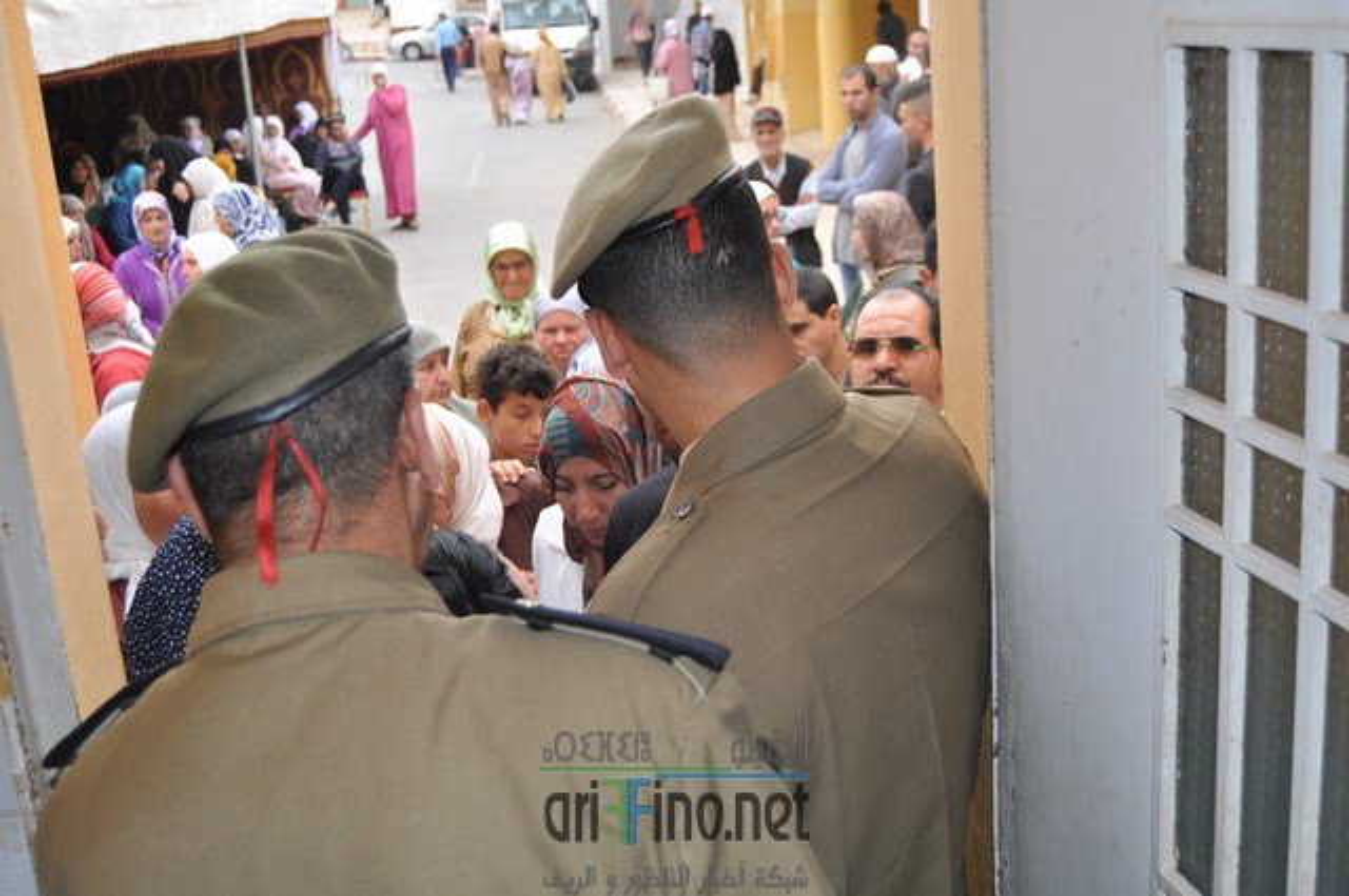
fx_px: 1572
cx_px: 674
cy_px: 448
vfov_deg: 31.8
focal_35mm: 42
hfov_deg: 46.5
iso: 200
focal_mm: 28
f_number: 4
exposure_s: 1/200
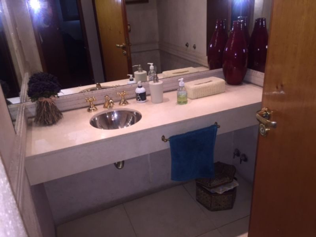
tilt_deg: -24.6
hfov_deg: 61.7
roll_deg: +3.3
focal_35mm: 29
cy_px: 118
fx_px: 265
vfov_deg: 48.2
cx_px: 158
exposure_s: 1/33
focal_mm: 4.15
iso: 125
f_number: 2.2
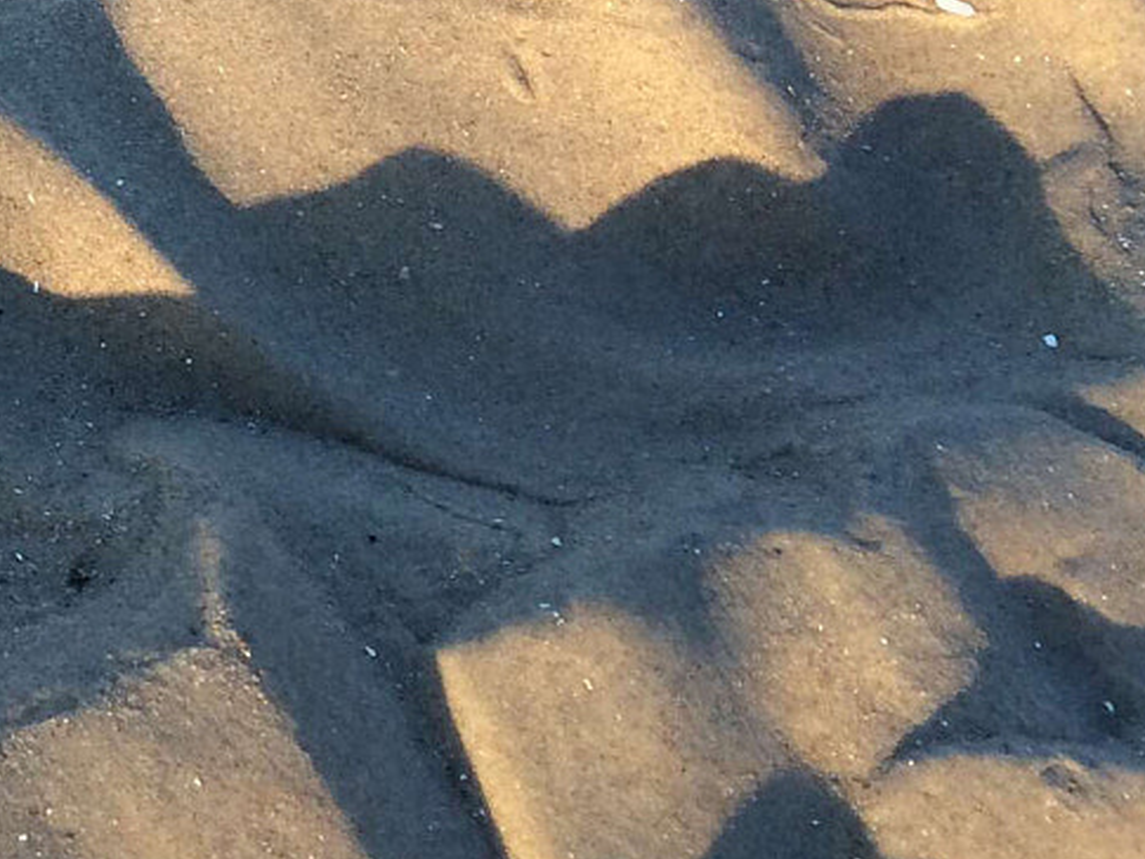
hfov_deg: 17.9
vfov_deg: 13.8
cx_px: -541
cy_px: -526
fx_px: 3275
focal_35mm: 99
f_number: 2.2
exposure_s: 1/331
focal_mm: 4.12
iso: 32
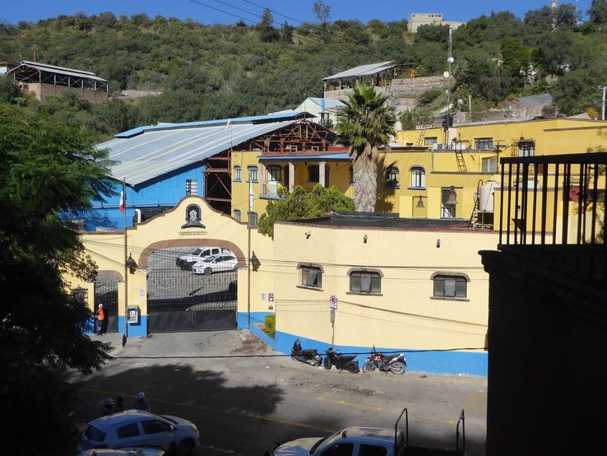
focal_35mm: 39
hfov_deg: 47.8
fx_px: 684
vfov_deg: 36.8
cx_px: 280
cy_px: 211
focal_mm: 6.3
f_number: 3.7
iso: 125
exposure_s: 1/1300
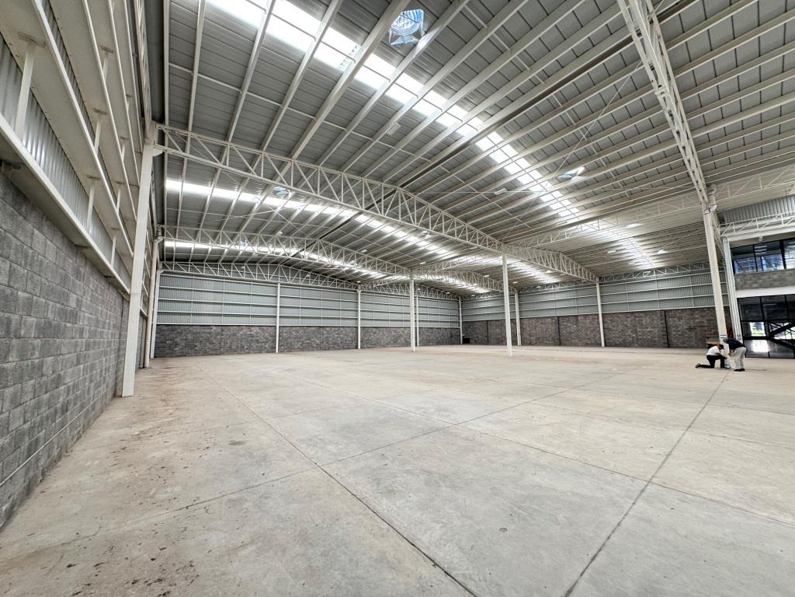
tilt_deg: +4.7
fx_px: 322
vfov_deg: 85.7
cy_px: 298
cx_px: 398
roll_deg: -0.1
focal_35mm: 14
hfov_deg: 102.1
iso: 125
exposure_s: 1/99
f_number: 2.2
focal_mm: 2.22
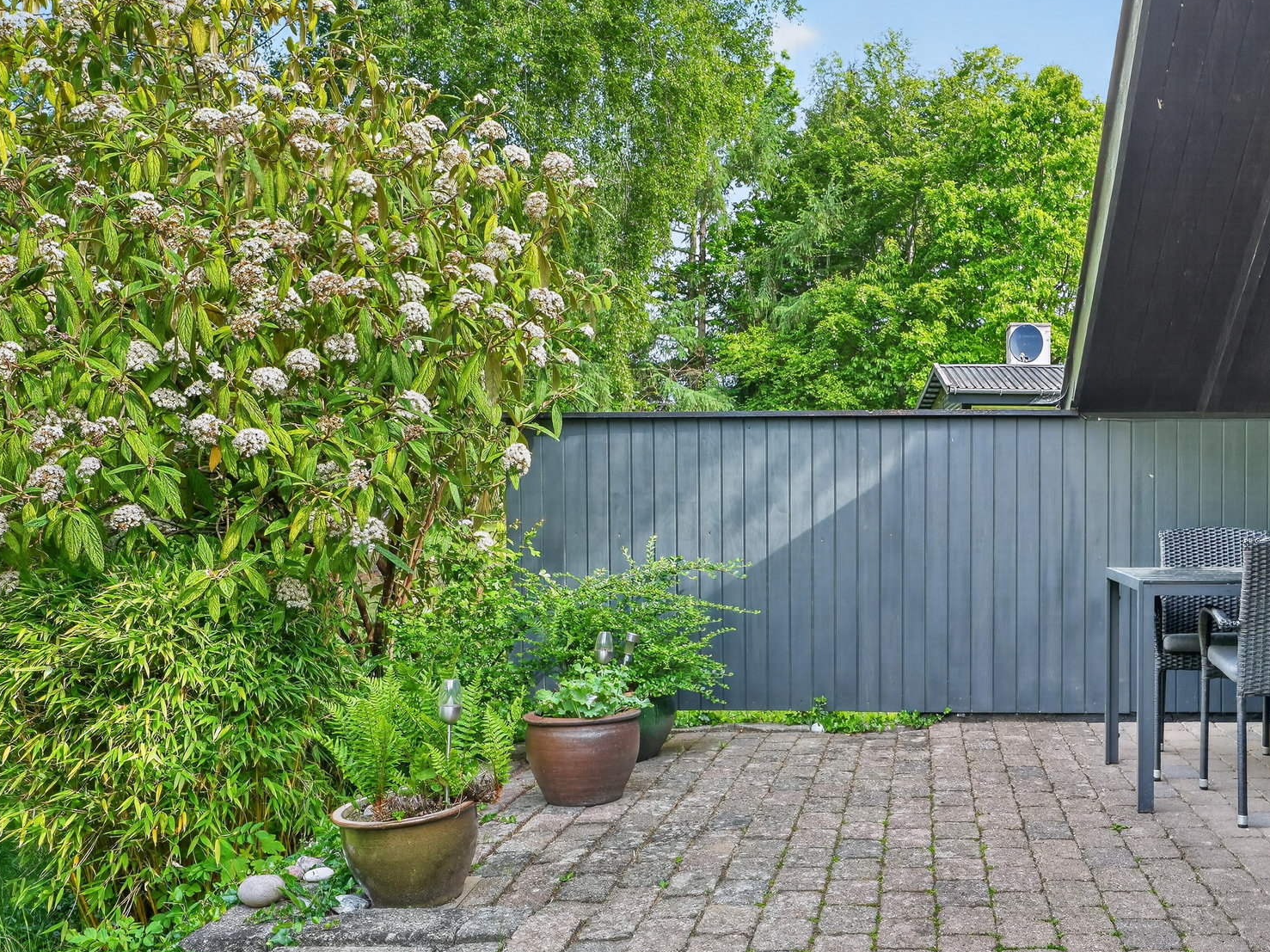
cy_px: 523
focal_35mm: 35
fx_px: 1284
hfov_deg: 51.4
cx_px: 869
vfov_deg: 40.6
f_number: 8
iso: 400
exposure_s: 1/50
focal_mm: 21
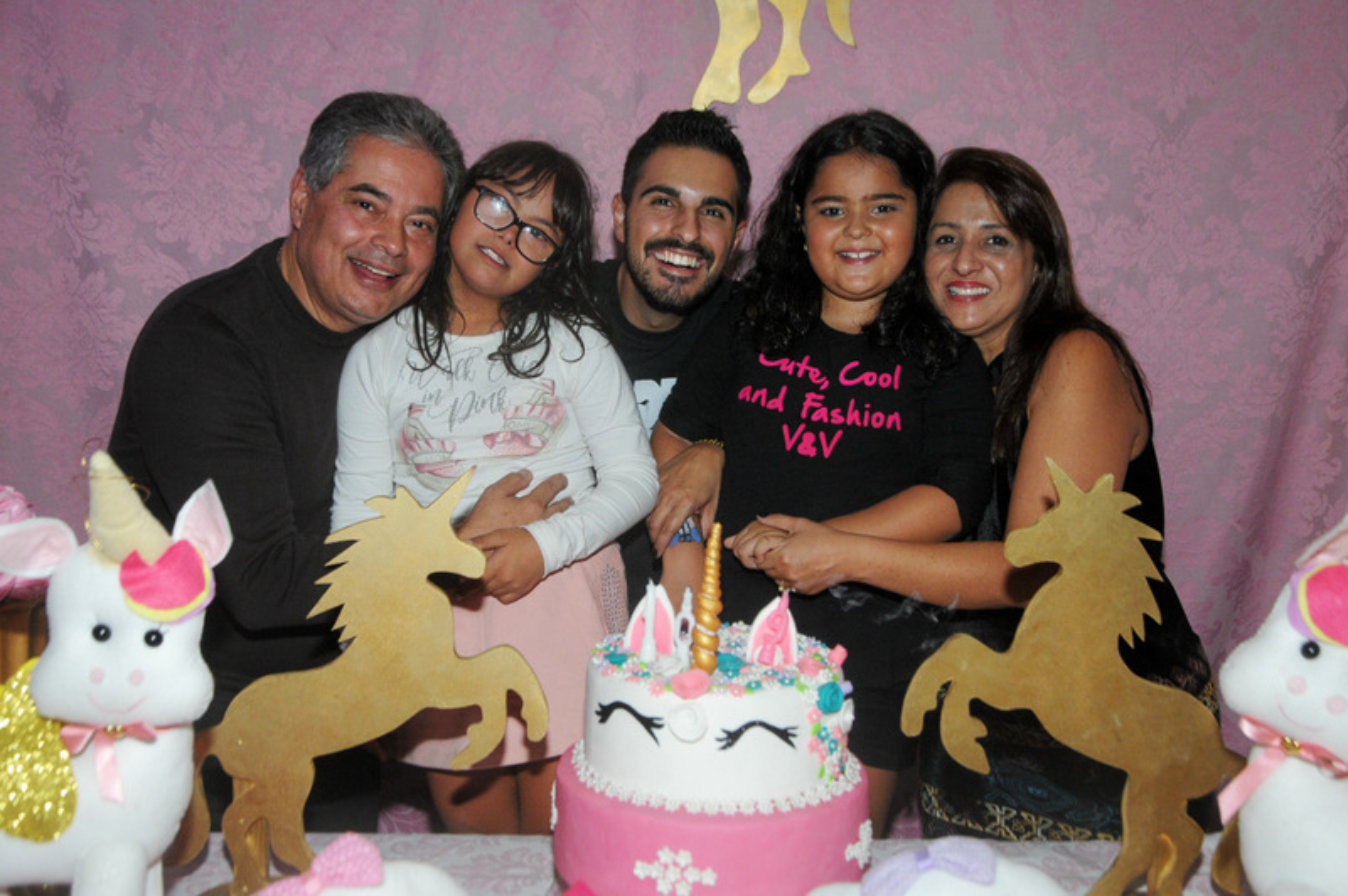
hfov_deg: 46.4
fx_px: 1571
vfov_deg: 31.8
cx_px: 674
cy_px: 448
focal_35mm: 42
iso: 640
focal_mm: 28
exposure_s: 1/60
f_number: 5
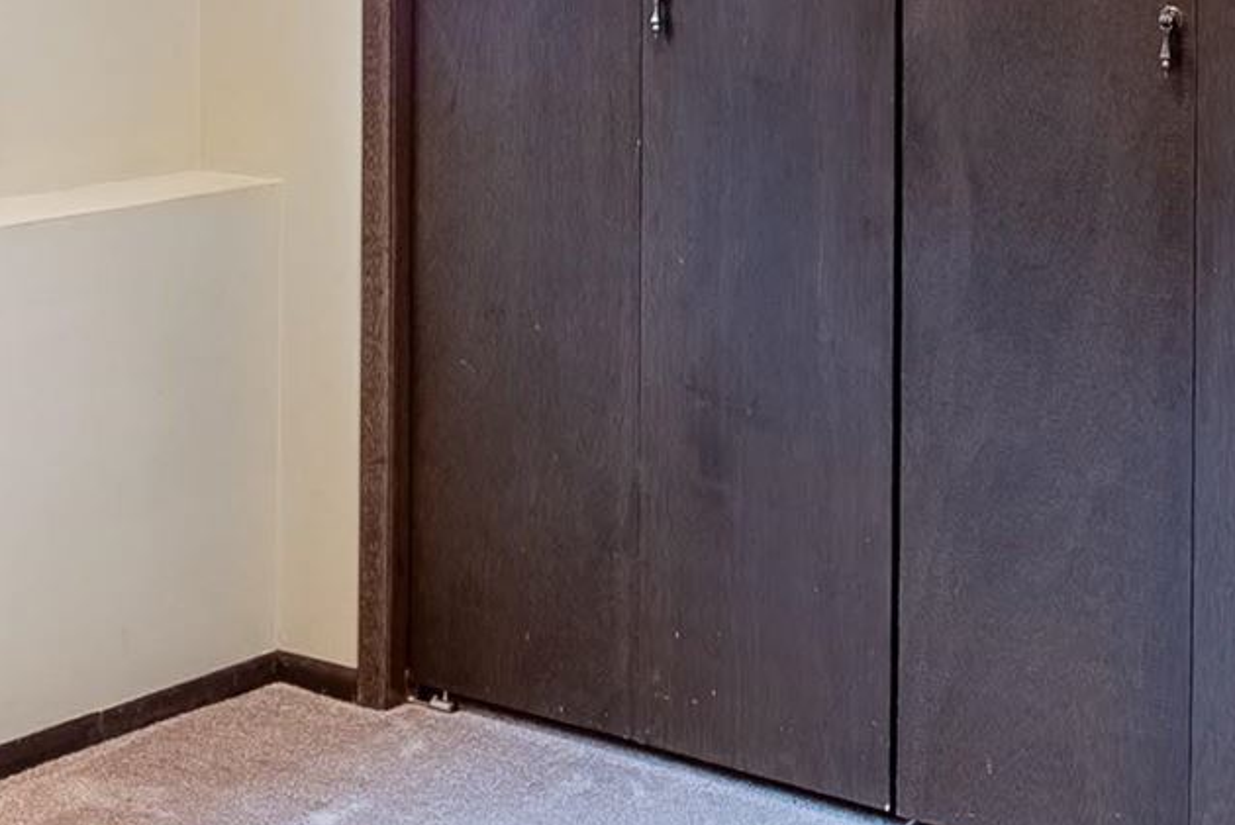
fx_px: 2678
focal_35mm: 78
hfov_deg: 25.0
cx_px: 59
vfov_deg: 16.8
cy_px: -157
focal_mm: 16
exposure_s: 1/125
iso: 400
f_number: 8
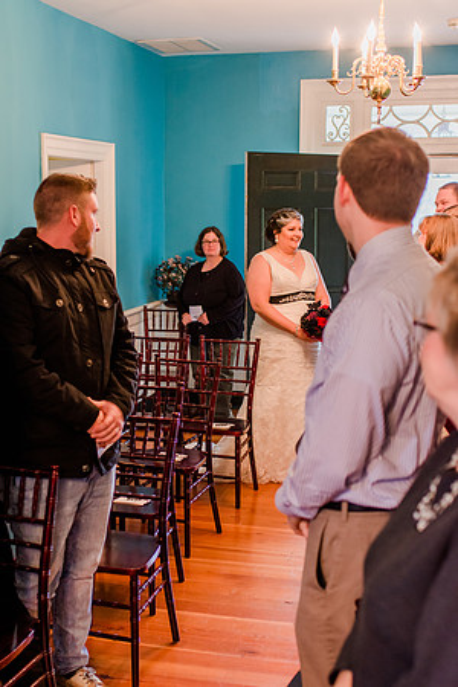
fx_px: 1002
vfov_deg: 37.9
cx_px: 229
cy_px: 344
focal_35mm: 52
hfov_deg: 25.8
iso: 800
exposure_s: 1/100
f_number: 2.5
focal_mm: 35
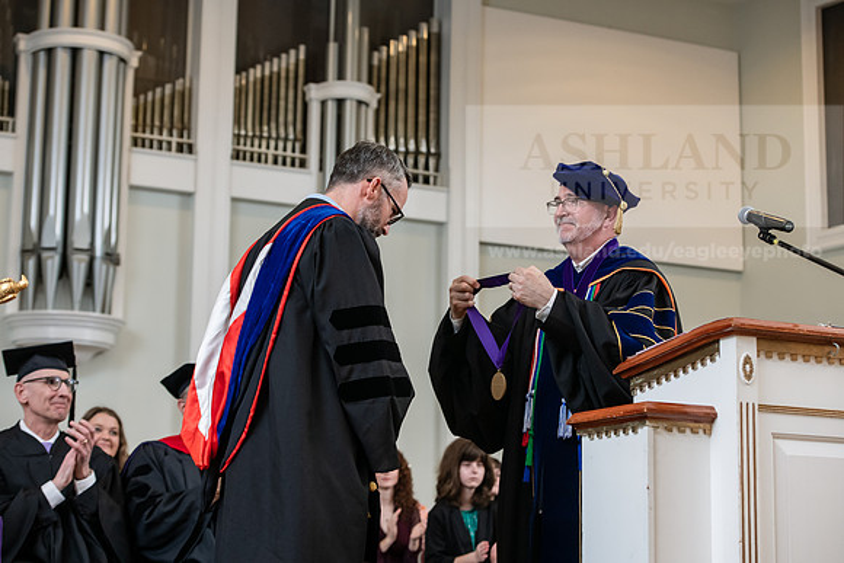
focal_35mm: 75
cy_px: 282
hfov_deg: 27.0
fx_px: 1759
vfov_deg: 18.2
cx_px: 422
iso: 1600
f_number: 4.5
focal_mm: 75
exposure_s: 1/200
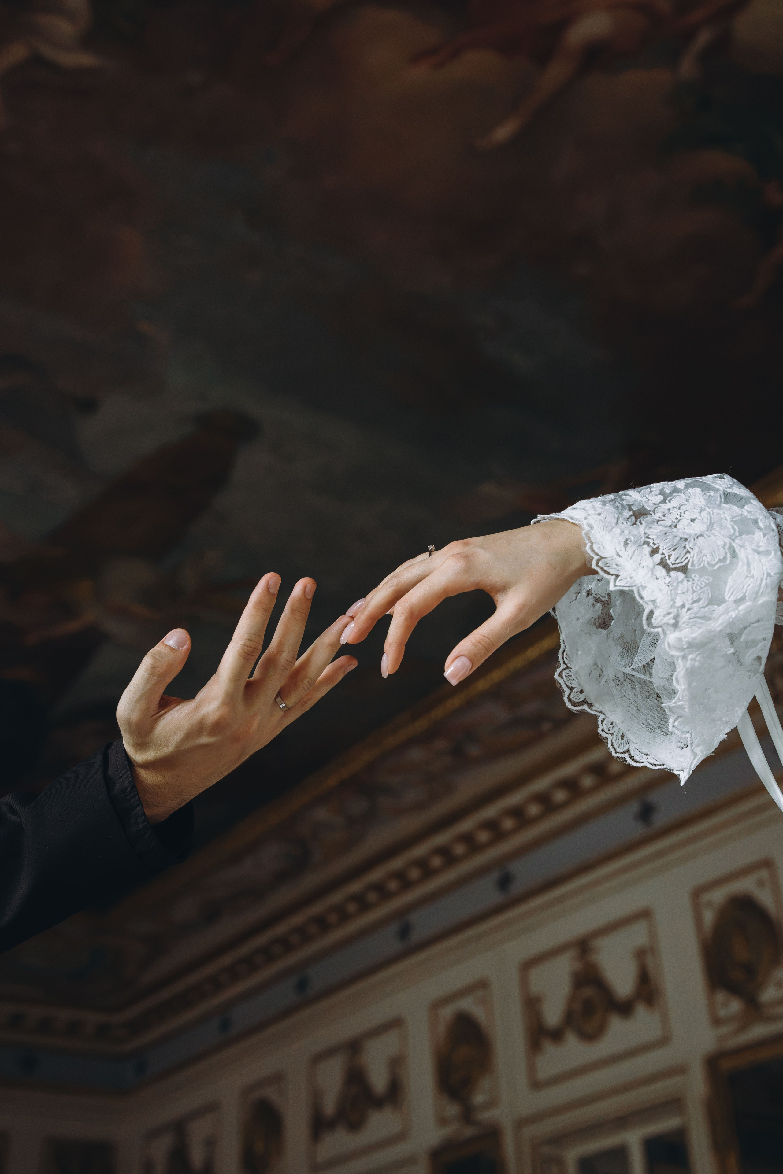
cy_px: 587
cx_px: 392
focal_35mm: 50
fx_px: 1631
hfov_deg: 27.0
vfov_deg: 39.6
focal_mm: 50
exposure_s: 1/320
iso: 5000
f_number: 5.6
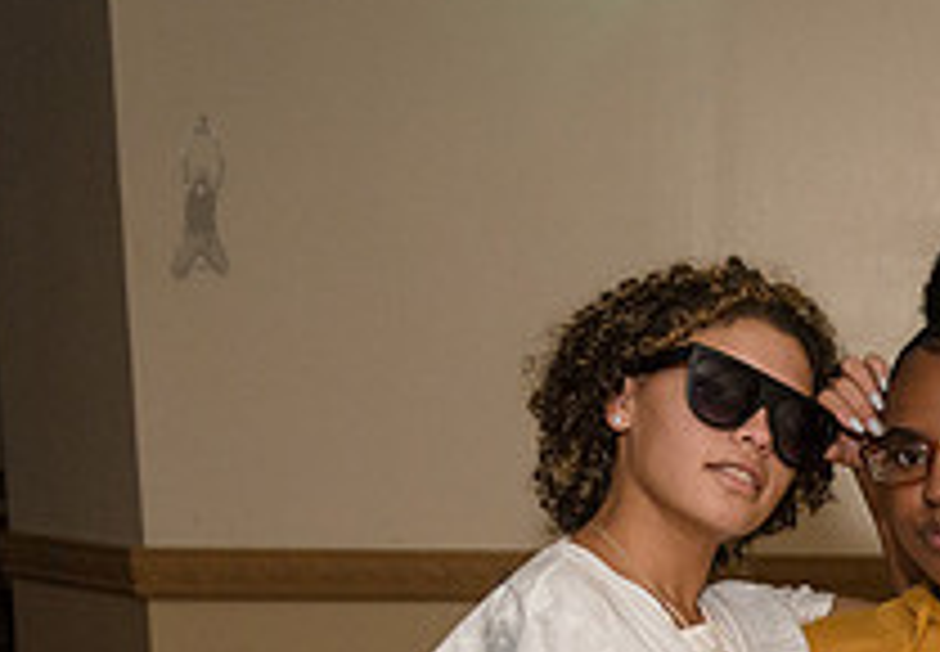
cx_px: 1132
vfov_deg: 15.3
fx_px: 2327
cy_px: 812
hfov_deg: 21.2
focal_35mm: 88
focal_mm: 29
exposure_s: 1/320
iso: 2000
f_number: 3.5
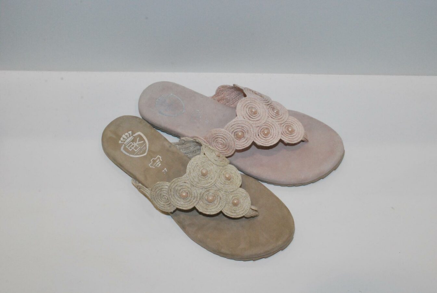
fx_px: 583
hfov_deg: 41.1
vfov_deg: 28.1
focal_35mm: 48
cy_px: 146
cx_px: 218
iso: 1600
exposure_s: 1/200
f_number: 16
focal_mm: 32
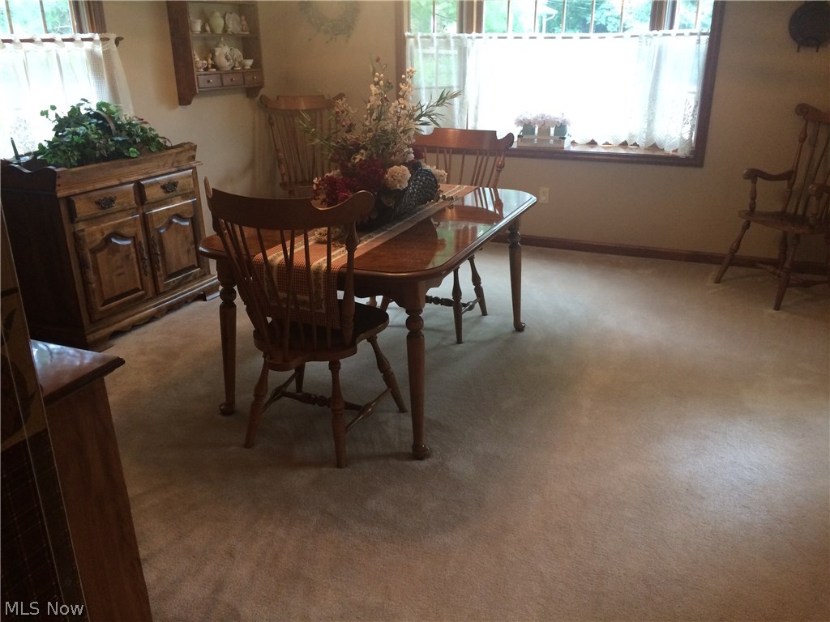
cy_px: 311
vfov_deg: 48.2
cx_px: 415
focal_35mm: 29
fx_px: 695
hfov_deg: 61.7
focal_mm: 4.15
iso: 160
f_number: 2.2
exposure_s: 1/30
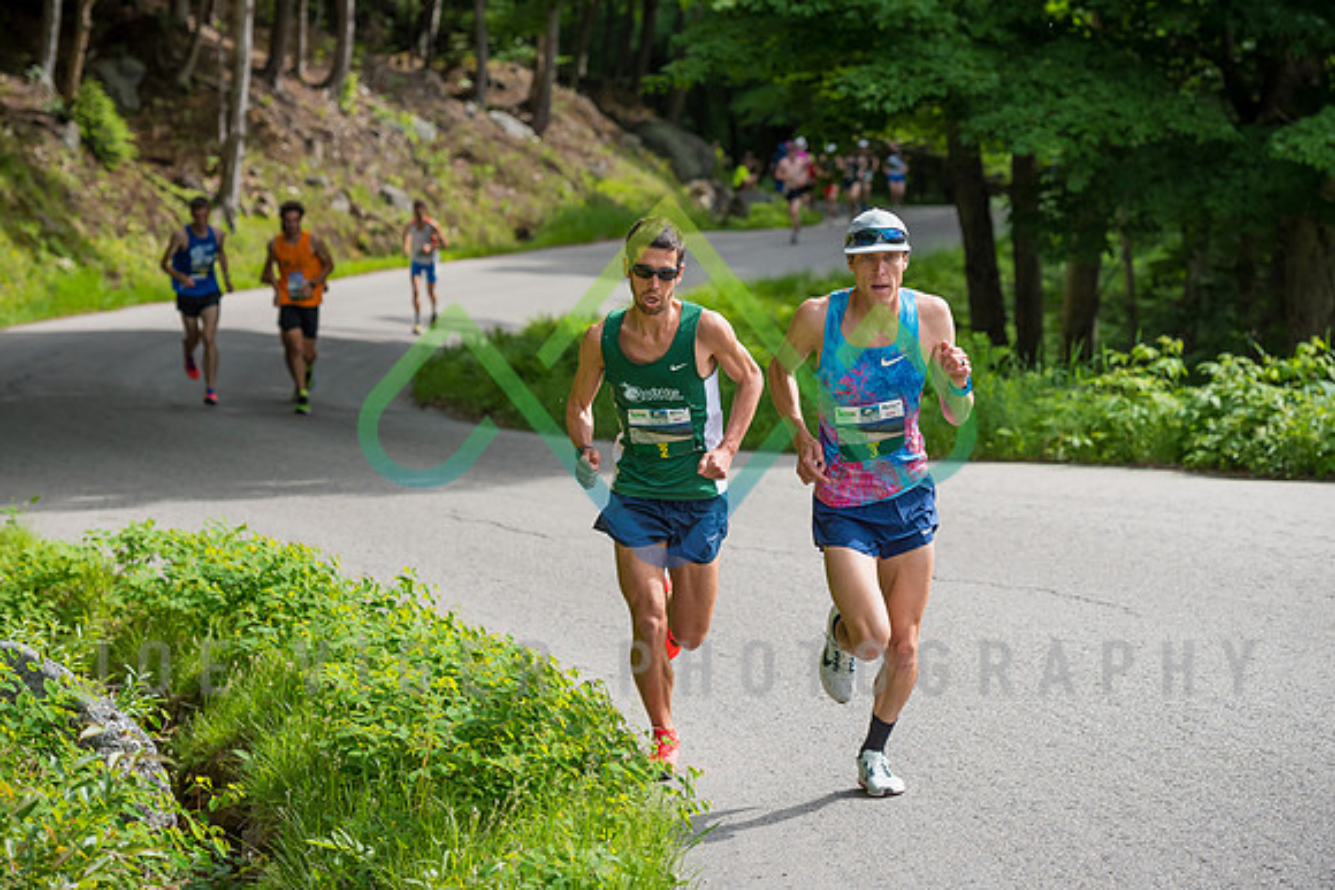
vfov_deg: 10.3
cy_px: 377
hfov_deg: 15.3
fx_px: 4957
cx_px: 746
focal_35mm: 134
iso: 400
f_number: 4.5
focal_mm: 116
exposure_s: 1/1600
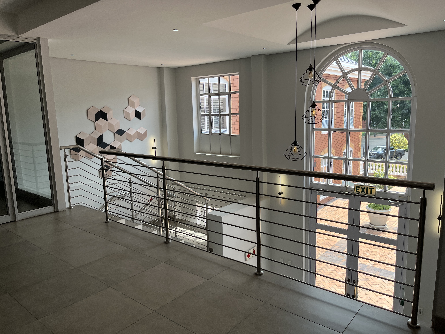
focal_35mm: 26
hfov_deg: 67.3
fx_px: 334
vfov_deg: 53.1
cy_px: 167
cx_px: 222
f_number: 1.6
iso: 40
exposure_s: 1/261
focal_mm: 5.1
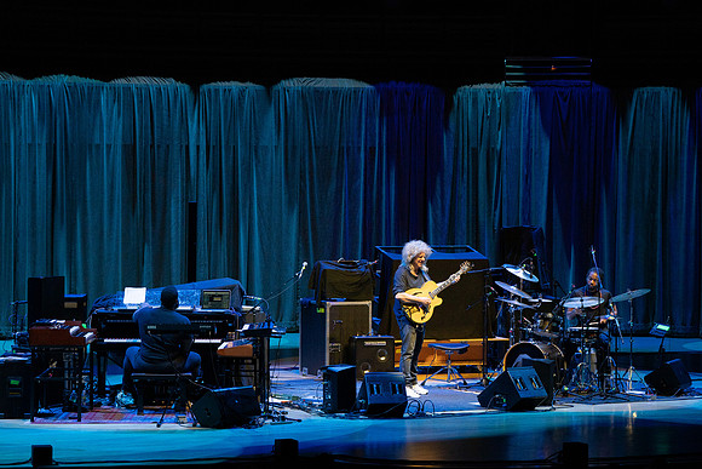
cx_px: 351
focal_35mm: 123
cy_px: 234
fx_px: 2399
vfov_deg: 11.2
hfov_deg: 16.6
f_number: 7.1
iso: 3200
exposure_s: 1/320
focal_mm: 123
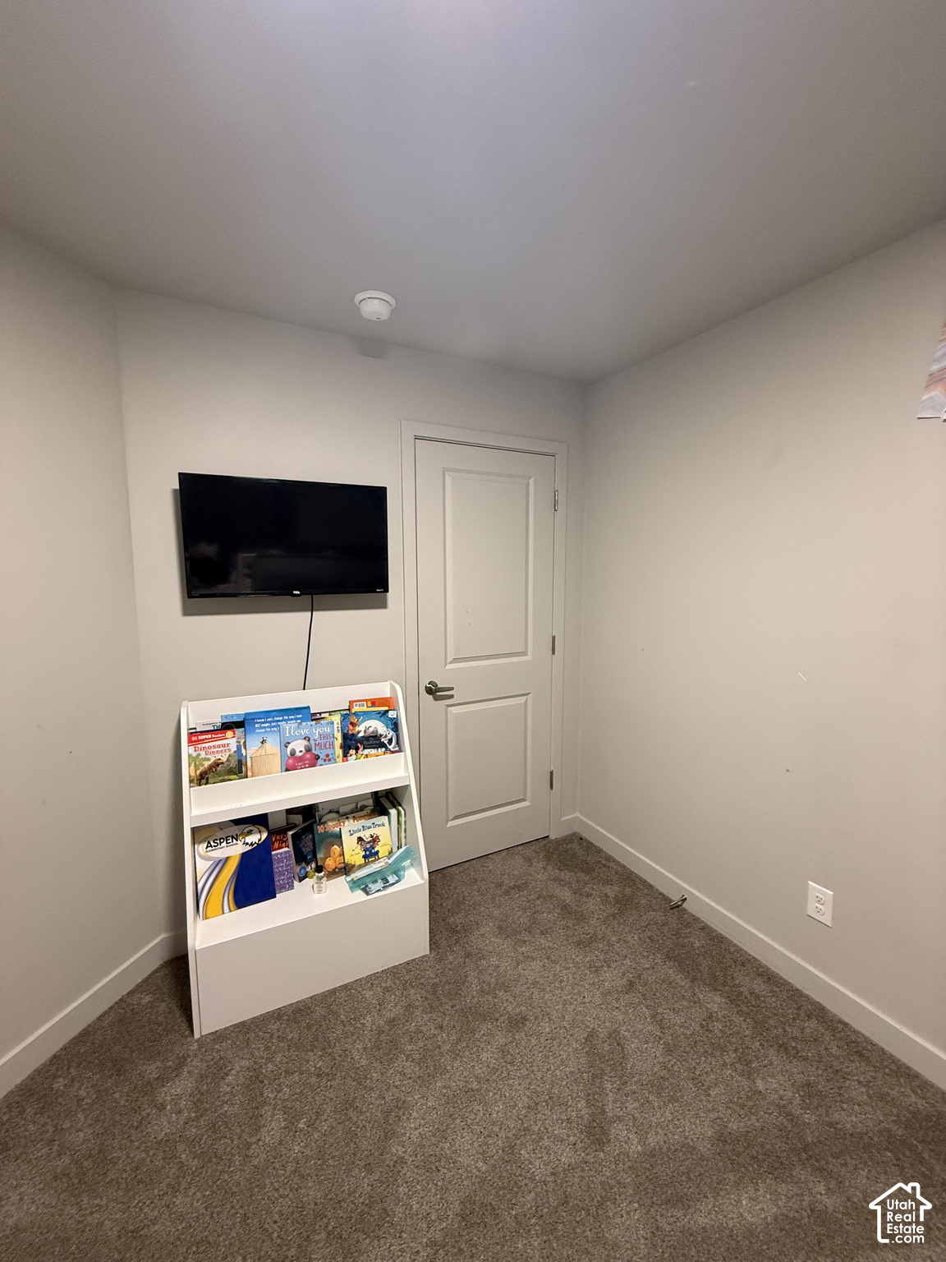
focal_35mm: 14
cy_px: 631
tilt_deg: -5.9
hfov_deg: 85.7
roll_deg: +0.3
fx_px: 510
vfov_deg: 102.1
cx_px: 473
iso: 400
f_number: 2.2
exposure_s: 1/60
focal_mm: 2.22
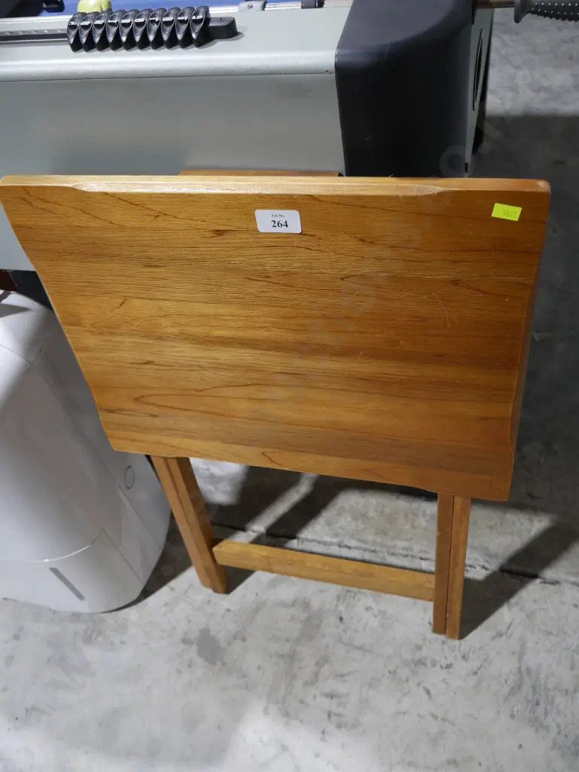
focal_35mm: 32
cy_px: 386
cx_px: 290
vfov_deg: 56.8
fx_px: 713
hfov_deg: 44.2
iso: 400
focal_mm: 16
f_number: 3.6
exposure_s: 1/60
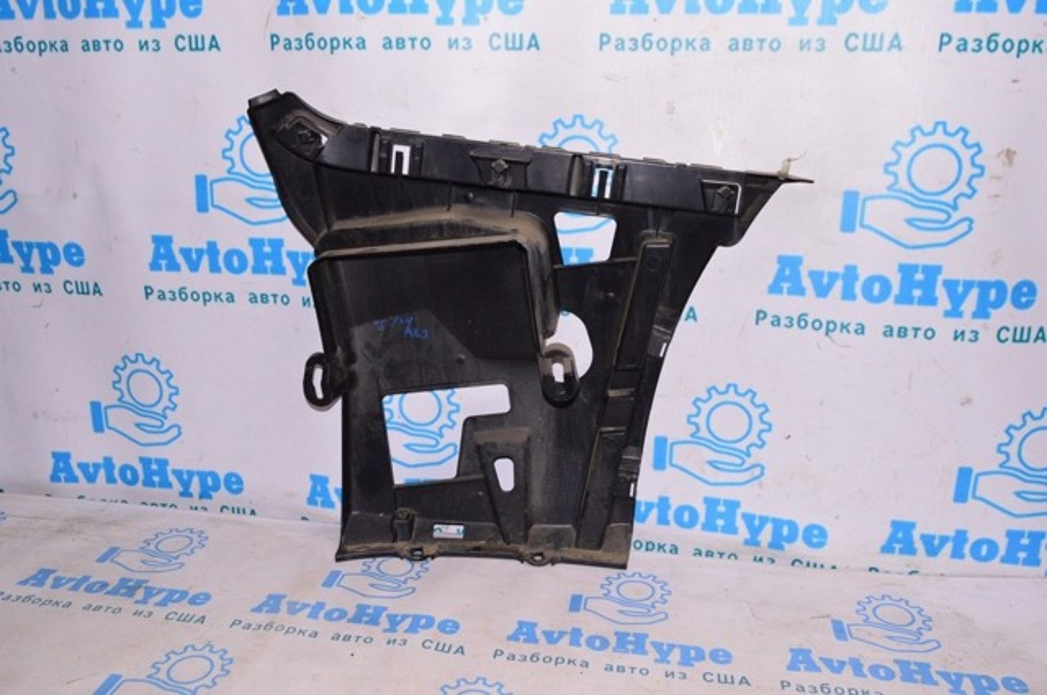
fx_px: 871
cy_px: 348
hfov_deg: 62.0
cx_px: 524
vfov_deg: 43.5
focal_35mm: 30
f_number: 8
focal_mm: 20
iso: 1600
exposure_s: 1/200
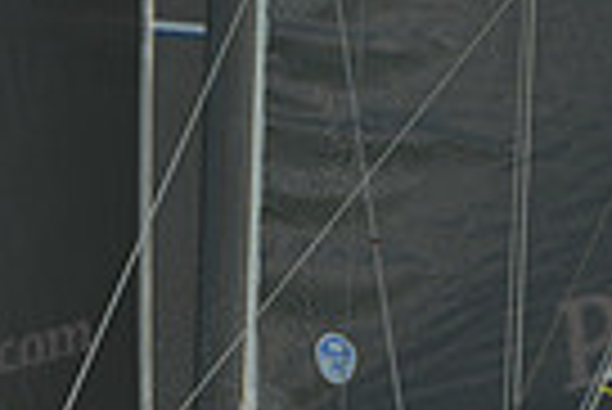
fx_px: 29067
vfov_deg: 0.8
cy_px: 570
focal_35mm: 1708
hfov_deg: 1.2
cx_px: 328
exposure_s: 1/1600
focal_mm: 400
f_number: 5
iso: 250
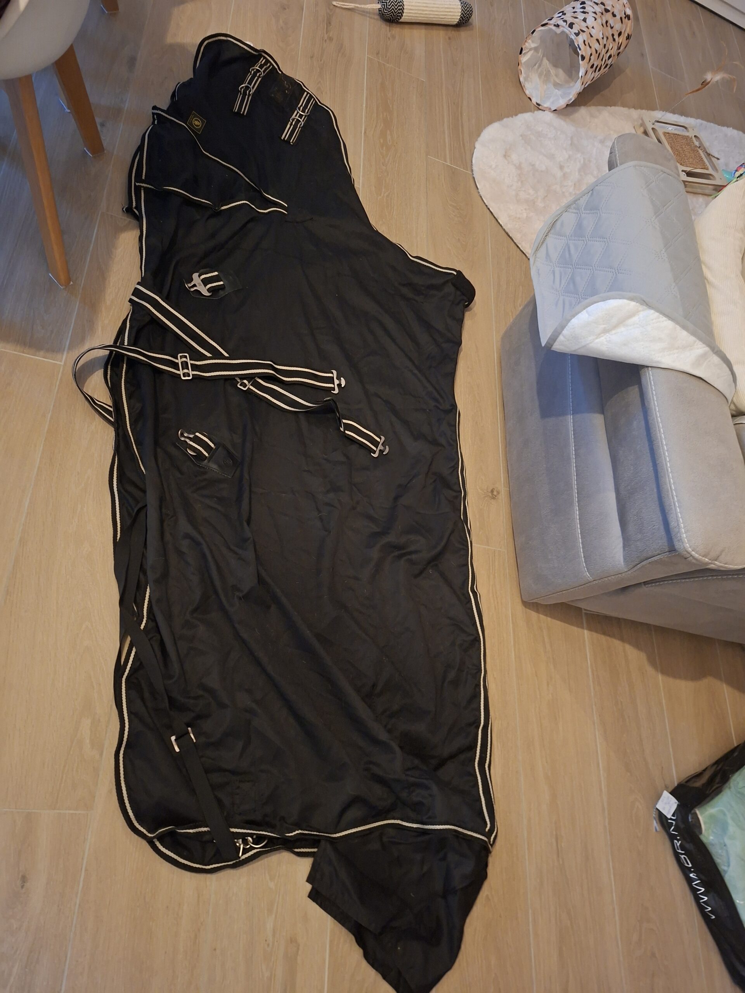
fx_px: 660
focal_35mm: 23
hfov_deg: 58.9
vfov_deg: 73.9
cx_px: 372
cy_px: 496
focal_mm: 5.54
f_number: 1.8
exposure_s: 1/20
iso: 800
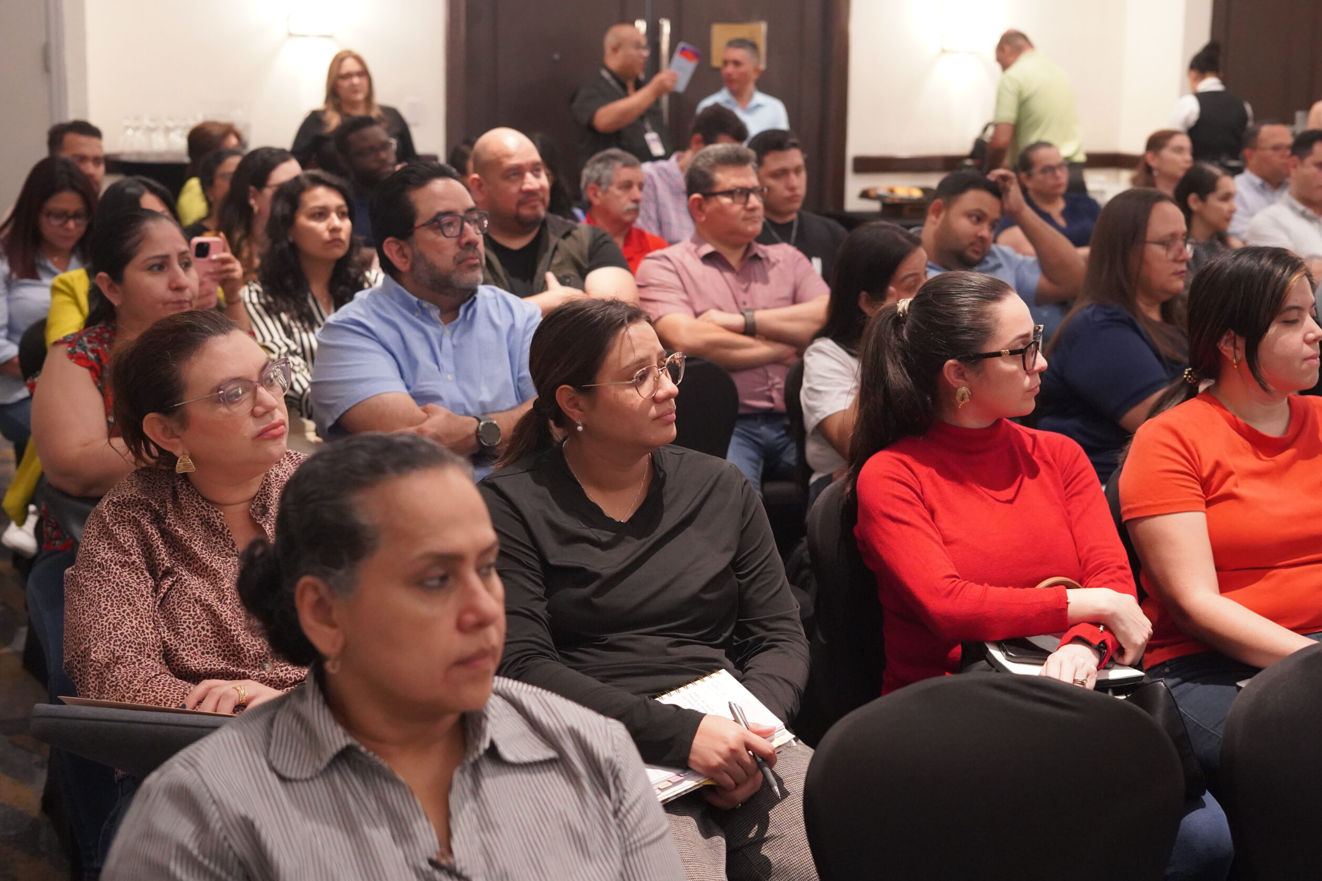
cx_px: 661
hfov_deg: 38.9
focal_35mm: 51
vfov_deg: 26.5
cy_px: 446
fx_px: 1873
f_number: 4
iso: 10000
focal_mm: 50
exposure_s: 1/160
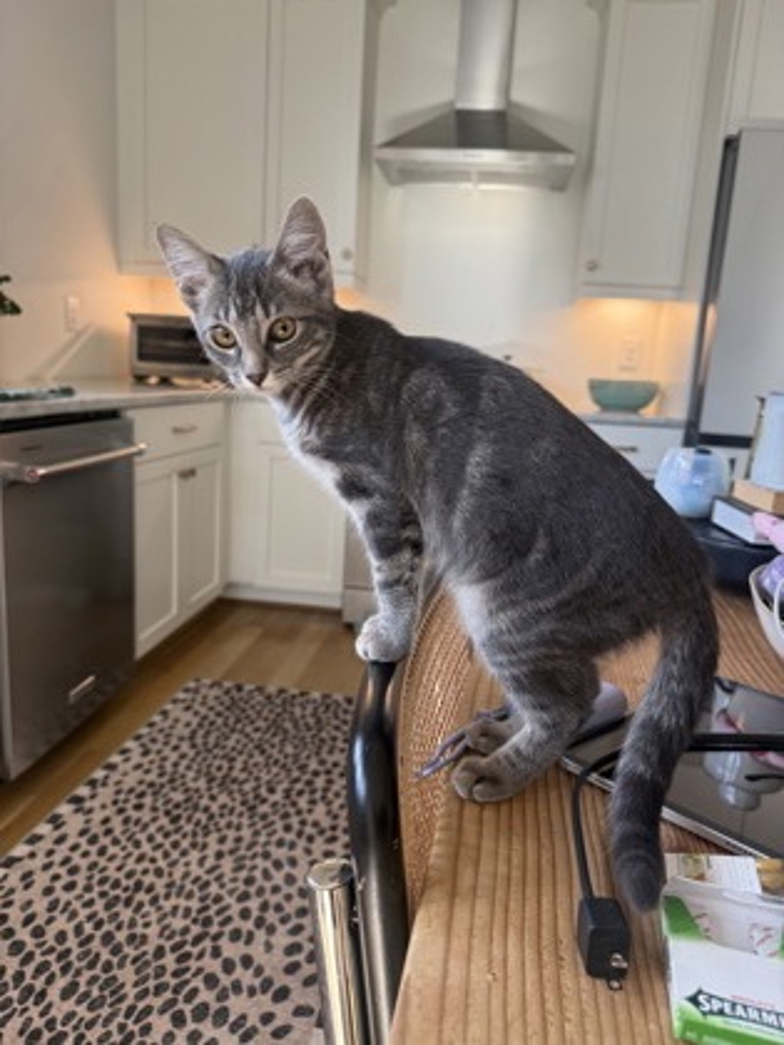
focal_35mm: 24
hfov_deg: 56.8
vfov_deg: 71.6
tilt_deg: -11.8
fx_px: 725
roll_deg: -2.8
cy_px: 522
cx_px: 392
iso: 160
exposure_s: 1/120
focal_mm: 6.76
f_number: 1.78
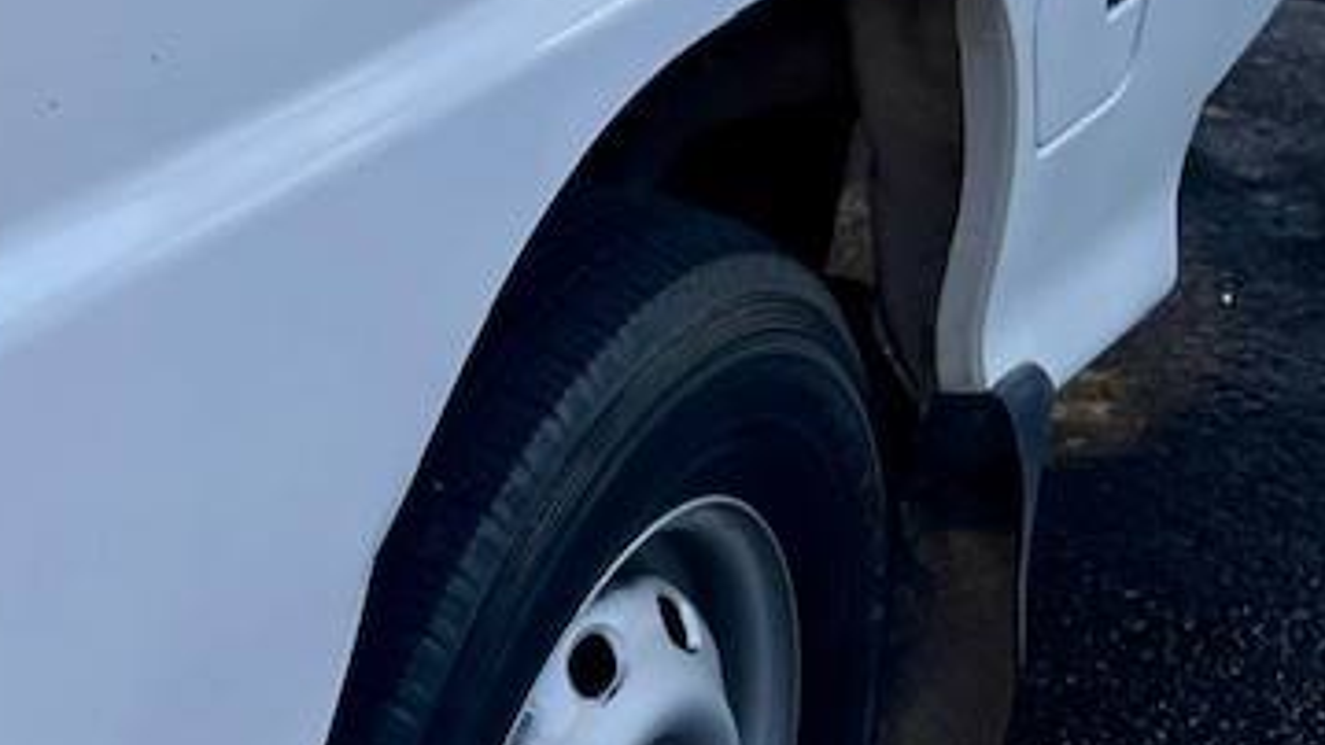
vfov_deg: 12.3
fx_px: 3408
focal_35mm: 97
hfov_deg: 18.9
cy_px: 0
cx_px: -764
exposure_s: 1/1795
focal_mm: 5.1
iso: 32
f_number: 1.6
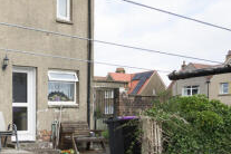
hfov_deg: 40.4
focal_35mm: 39
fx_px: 250
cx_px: -21
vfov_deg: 34.0
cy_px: 56
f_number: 4
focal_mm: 17
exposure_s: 1/1000
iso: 320
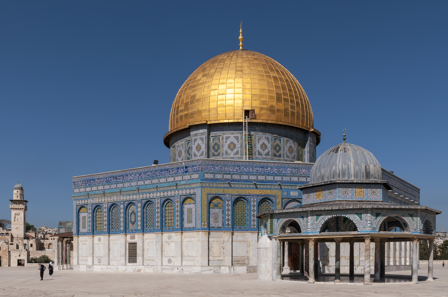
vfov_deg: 36.8
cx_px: 224
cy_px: 148
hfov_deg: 53.2
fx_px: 447
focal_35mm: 36
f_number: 11
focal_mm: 24
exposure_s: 1/500
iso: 200
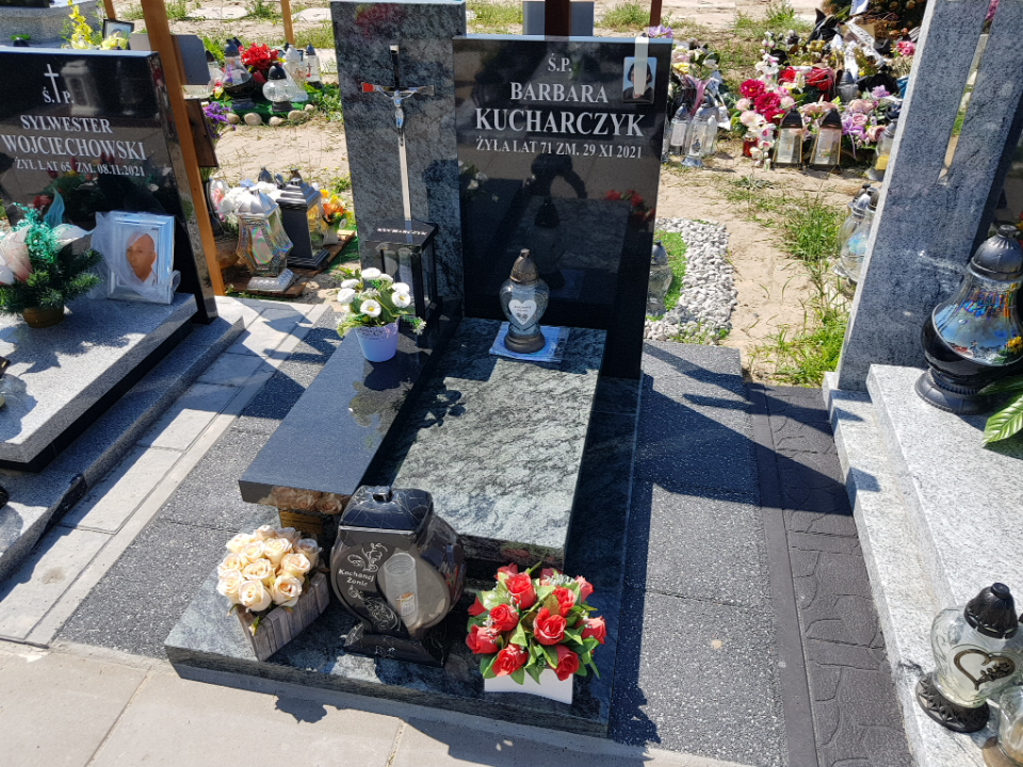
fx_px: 768
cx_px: 512
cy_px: 384
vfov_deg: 53.1
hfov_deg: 67.3
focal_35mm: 26
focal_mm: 4.2
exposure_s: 1/1676
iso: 40
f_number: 1.7
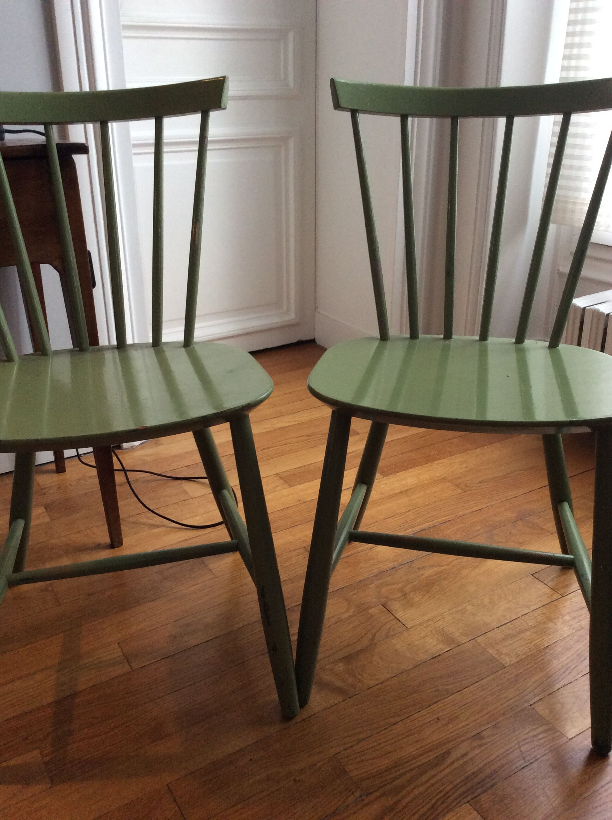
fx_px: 756
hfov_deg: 44.1
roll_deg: -1.3
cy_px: 410
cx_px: 306
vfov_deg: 56.9
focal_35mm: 32
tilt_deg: -22.5
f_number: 2.4
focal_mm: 3.3
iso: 125
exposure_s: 1/25
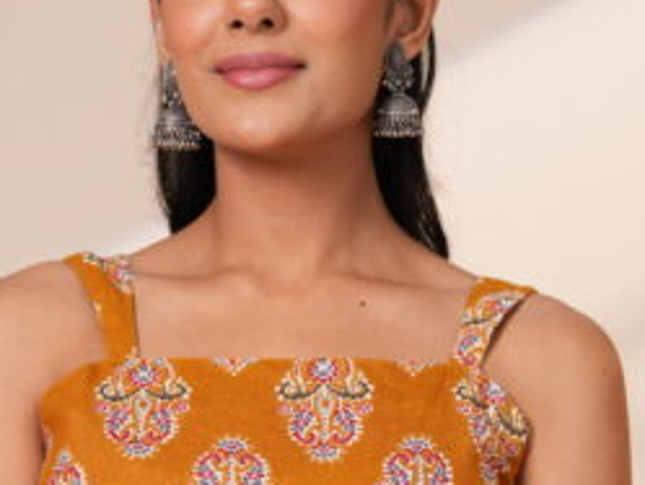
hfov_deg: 4.3
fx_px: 8631
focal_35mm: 463
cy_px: 656
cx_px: 269
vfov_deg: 3.2
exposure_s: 1/160
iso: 640
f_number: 5.6
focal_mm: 200
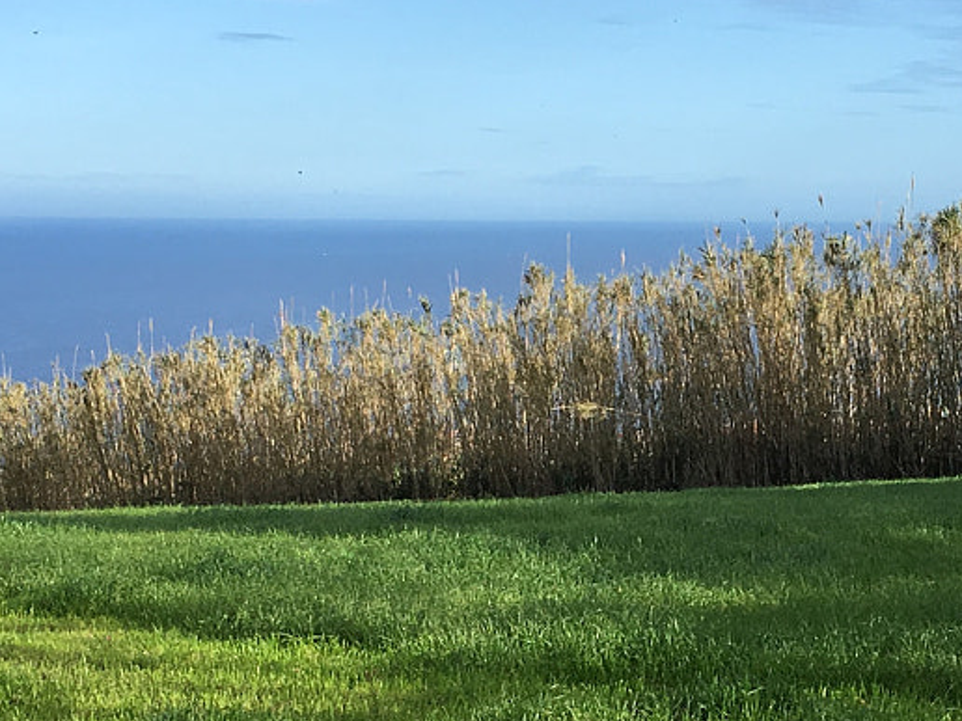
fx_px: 2501
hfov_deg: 21.5
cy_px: 589
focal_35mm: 90
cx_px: 776
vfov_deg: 16.3
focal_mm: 4.15
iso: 25
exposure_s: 1/962
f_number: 2.2
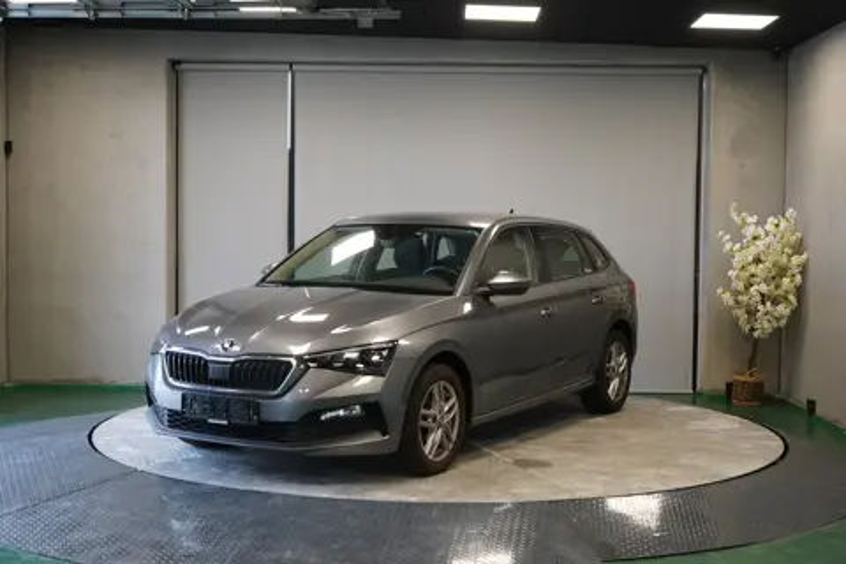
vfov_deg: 27.5
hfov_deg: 40.3
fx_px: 1151
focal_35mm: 49
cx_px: 423
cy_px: 282
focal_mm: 49
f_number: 4.5
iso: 2000
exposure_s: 1/160
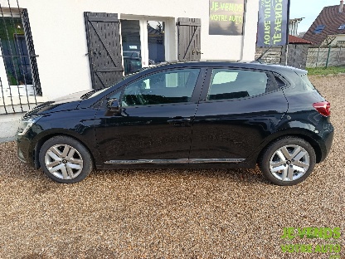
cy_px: 130
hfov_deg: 71.6
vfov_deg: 56.8
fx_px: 239
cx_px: 172
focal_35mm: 24
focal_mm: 5.24
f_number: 1.7
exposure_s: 1/100
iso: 50
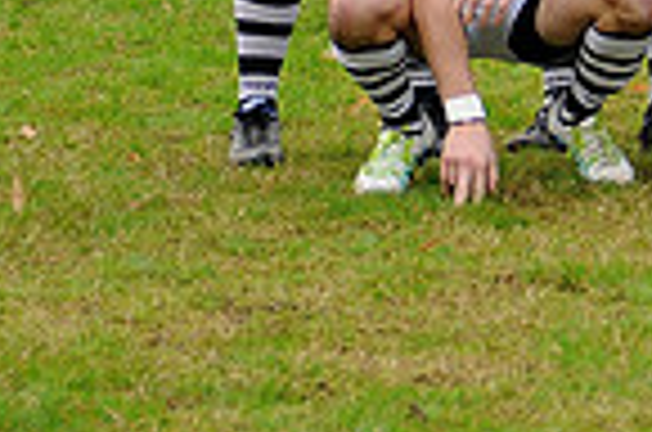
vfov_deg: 4.1
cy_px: -362
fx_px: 5982
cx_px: 1255
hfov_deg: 6.1
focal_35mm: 331
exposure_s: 1/500
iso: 500
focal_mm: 55
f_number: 2.8
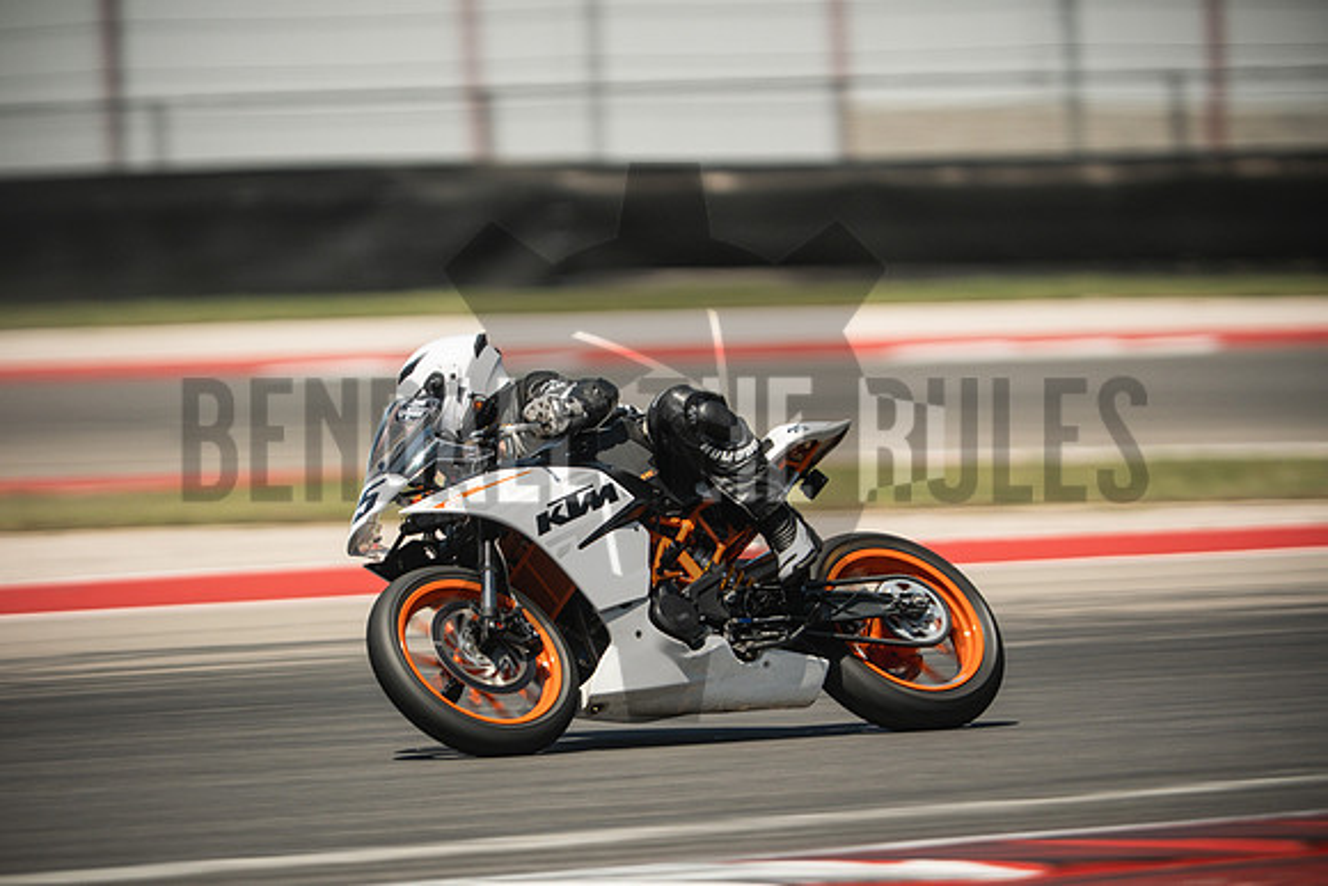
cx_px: 664
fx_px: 15496
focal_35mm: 420
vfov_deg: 3.3
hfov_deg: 4.9
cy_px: 443
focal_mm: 280
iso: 500
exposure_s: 1/320
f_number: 2.8
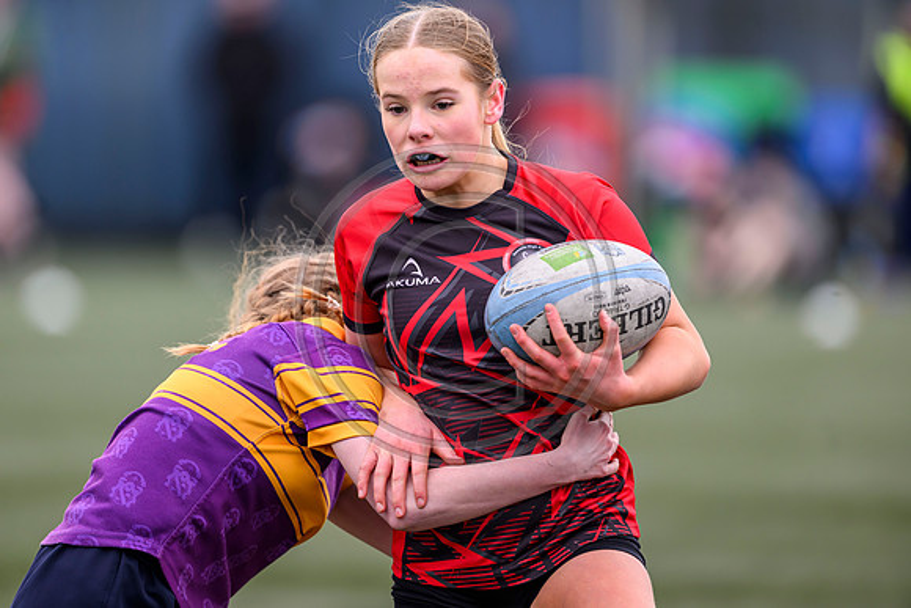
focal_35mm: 400
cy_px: 304
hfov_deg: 5.2
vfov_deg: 3.4
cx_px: 456
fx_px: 10124
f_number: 3.2
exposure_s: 1/1250
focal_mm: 400
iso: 500
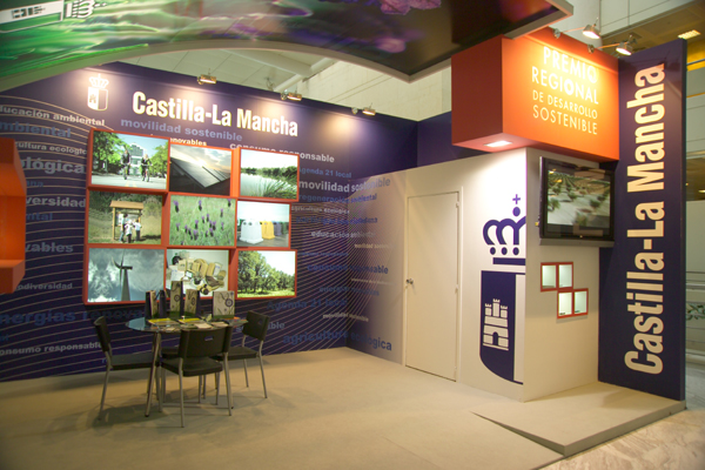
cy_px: 235
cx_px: 352
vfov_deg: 53.1
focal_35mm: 24
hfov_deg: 73.7
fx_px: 470
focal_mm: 24
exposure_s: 1/10
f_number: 5.6
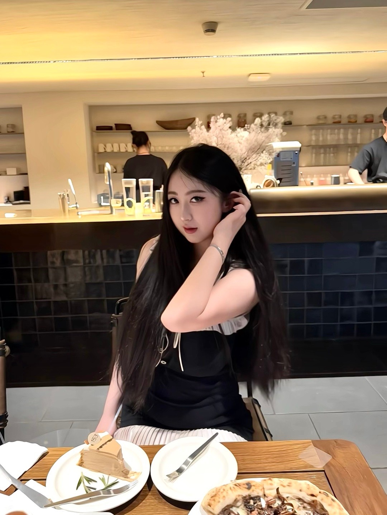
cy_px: 258
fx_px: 388
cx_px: 194
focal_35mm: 26
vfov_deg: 67.3
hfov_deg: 53.1
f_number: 1.5
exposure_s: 1/60
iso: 125
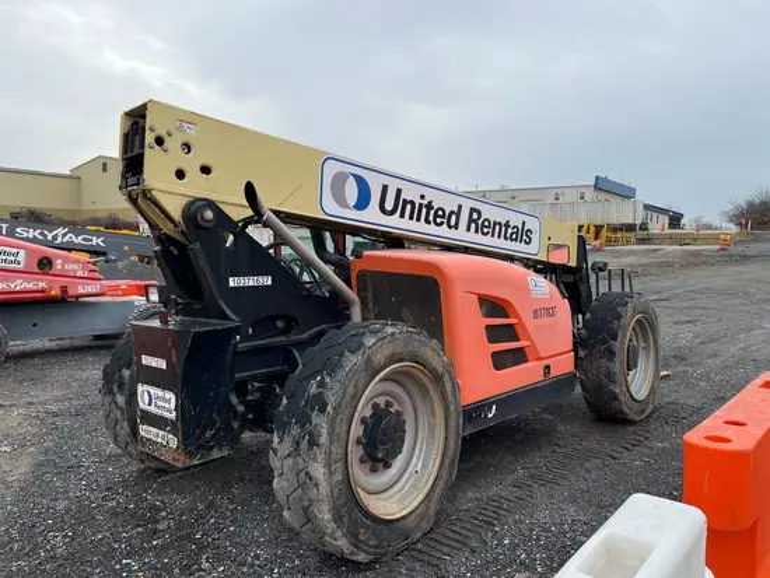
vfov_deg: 53.1
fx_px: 579
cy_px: 289
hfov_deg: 67.3
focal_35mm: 26
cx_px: 385
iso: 50
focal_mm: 5.1
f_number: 1.6
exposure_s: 1/1672
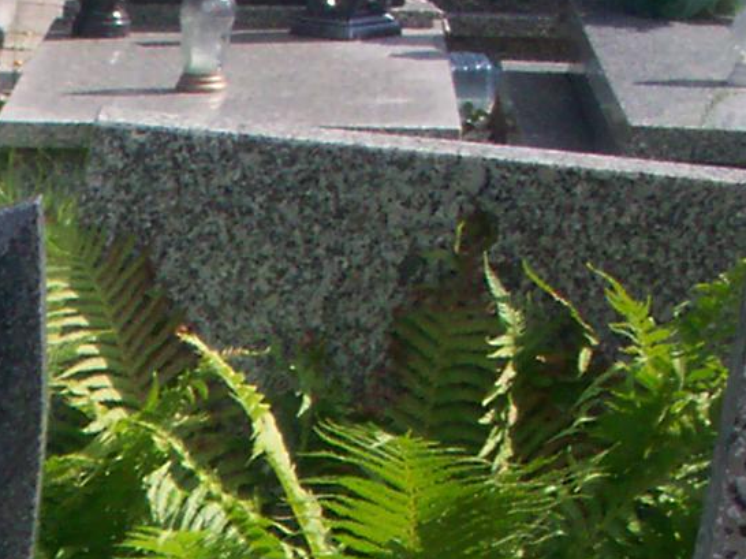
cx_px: -566
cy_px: 1271
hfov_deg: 10.9
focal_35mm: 170
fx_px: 3662
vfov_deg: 8.1
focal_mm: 6
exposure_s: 1/347
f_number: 4.5
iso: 100
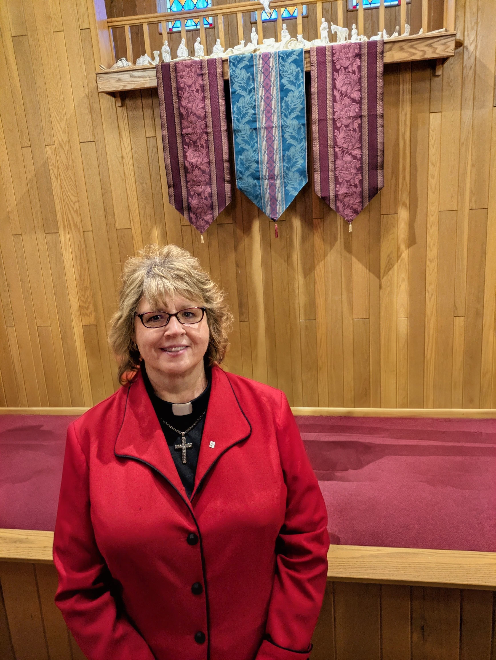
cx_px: 248
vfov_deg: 69.4
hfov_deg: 54.9
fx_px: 477
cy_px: 330
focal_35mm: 25
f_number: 1.89
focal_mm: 5.43
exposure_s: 1/40
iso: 254
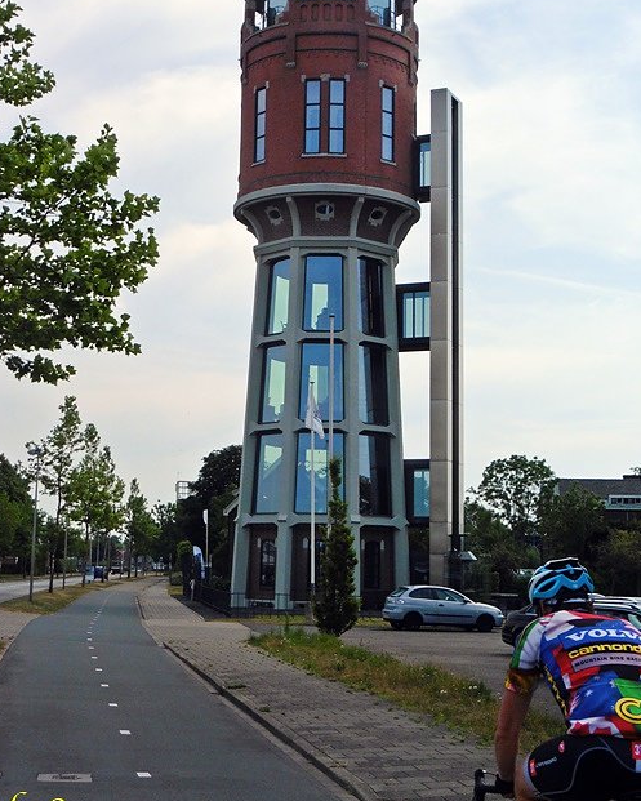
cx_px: 277
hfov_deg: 26.2
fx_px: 1375
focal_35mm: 58
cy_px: 298
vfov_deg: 32.3
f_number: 5
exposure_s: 1/1600
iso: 100
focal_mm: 7.4
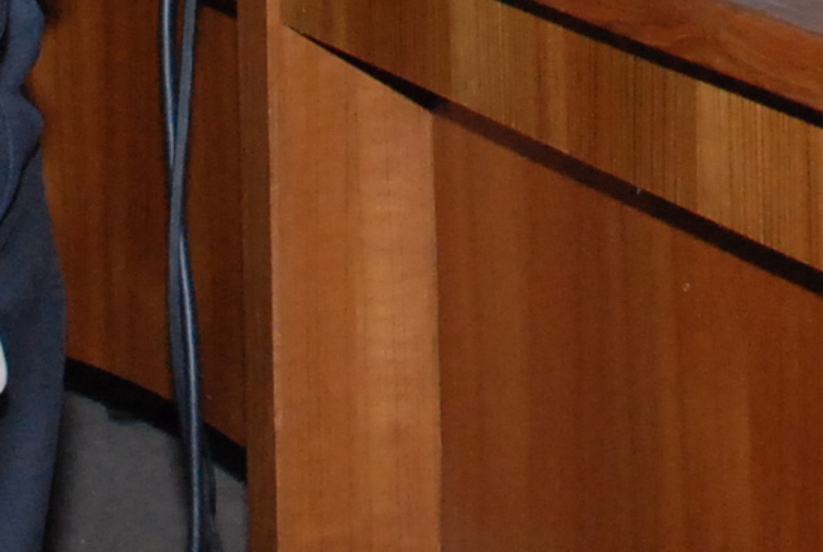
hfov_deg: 10.8
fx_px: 4351
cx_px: 702
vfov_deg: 6.8
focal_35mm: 190
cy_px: -866
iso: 1000
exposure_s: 1/200
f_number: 8
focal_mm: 24
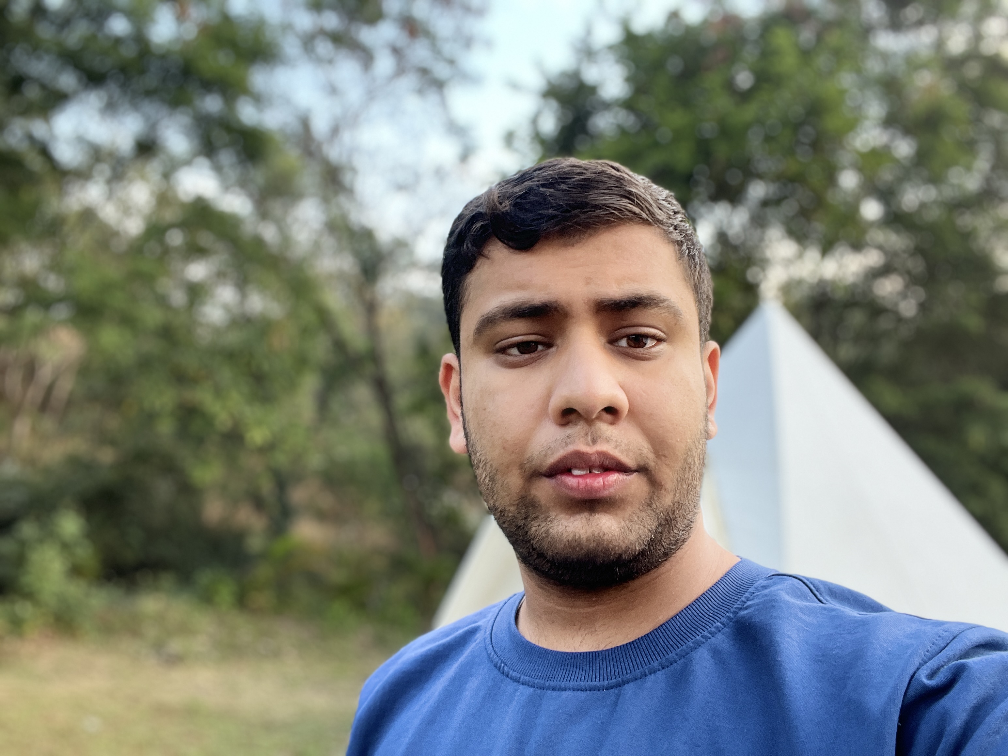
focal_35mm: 30
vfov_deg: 46.8
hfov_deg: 60.0
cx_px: 504
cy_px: 378
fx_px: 874
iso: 50
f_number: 2.2
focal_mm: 2.71
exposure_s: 1/50
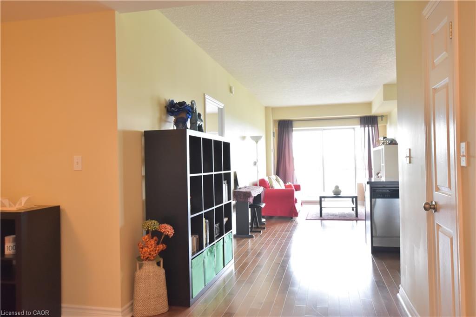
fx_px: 397
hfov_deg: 61.9
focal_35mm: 30
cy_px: 158
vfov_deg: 43.6
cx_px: 238
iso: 1600
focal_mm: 20
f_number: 4
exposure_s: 1/60
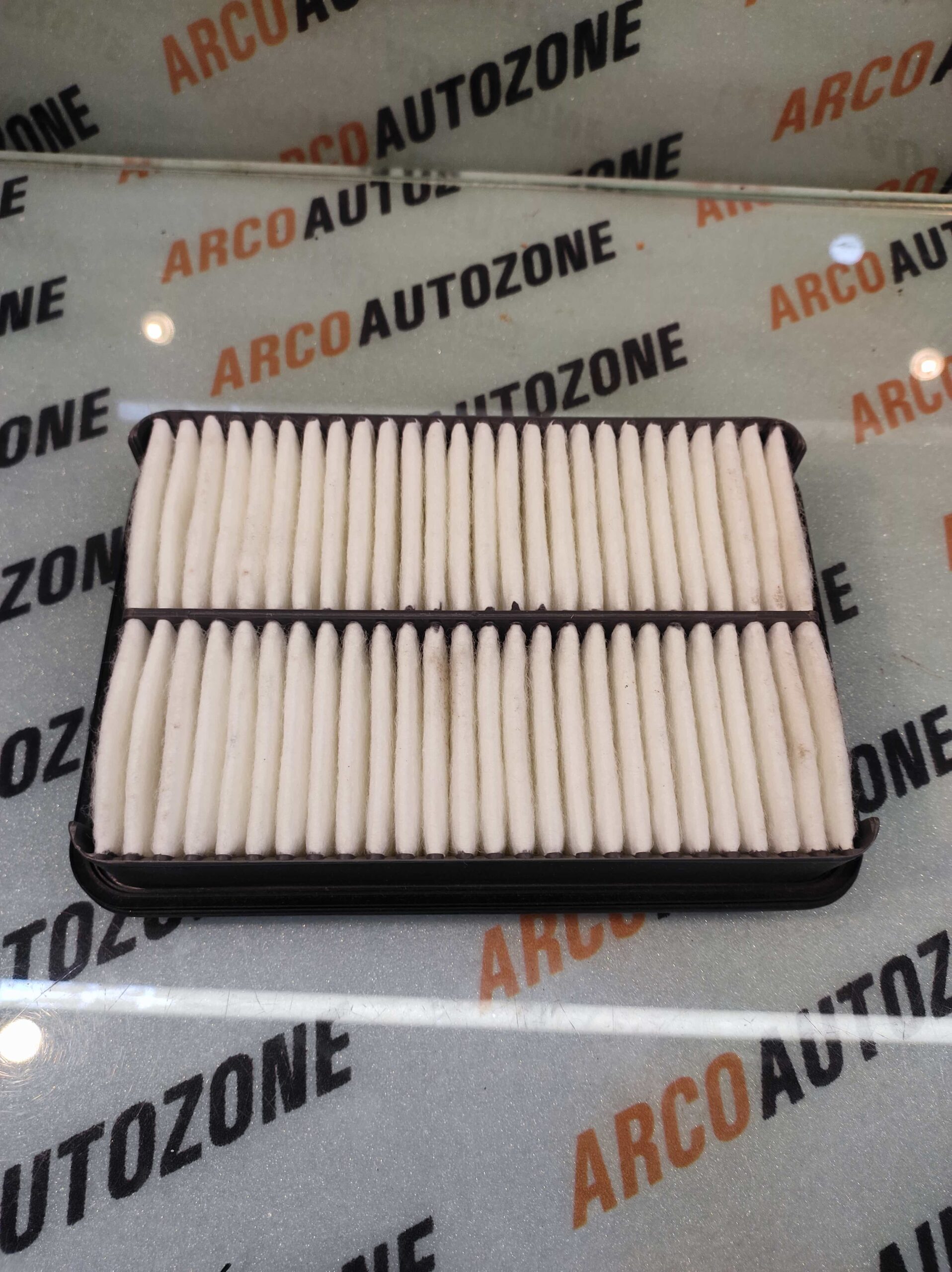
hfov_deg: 74.7
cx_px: 476
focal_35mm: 17
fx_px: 624
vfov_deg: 91.1
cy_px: 636
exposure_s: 1/50
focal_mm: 4.74
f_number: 1.79
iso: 111
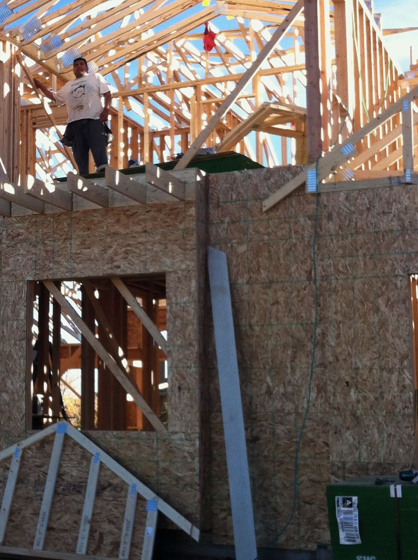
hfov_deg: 20.8
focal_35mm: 69
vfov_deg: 28.2
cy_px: 259
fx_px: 1114
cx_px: 39
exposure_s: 1/372
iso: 80
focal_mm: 3.85
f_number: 2.8
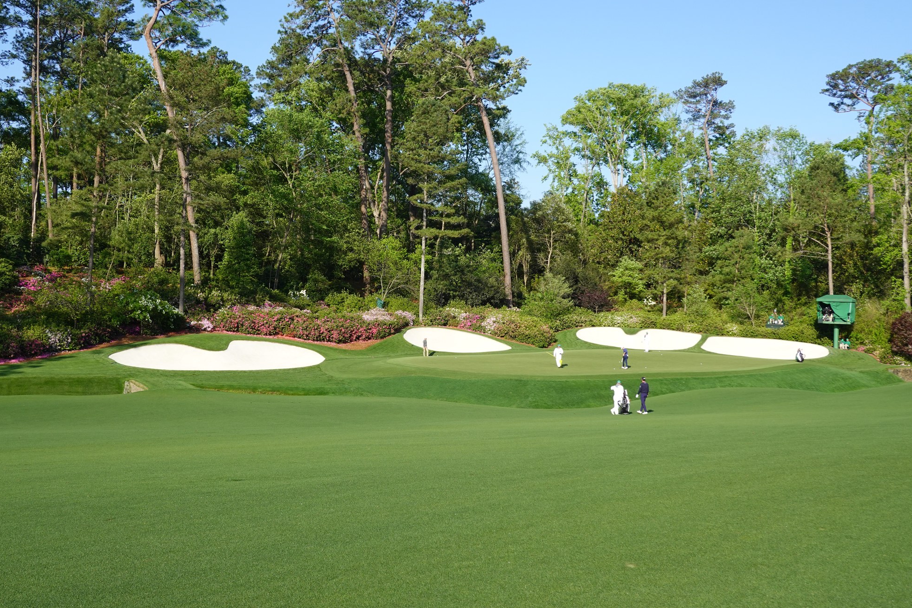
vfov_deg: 30.5
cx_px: 450
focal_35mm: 44
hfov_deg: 44.5
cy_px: 307
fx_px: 1114
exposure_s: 1/250
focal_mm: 15.9
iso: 100
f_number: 5.6
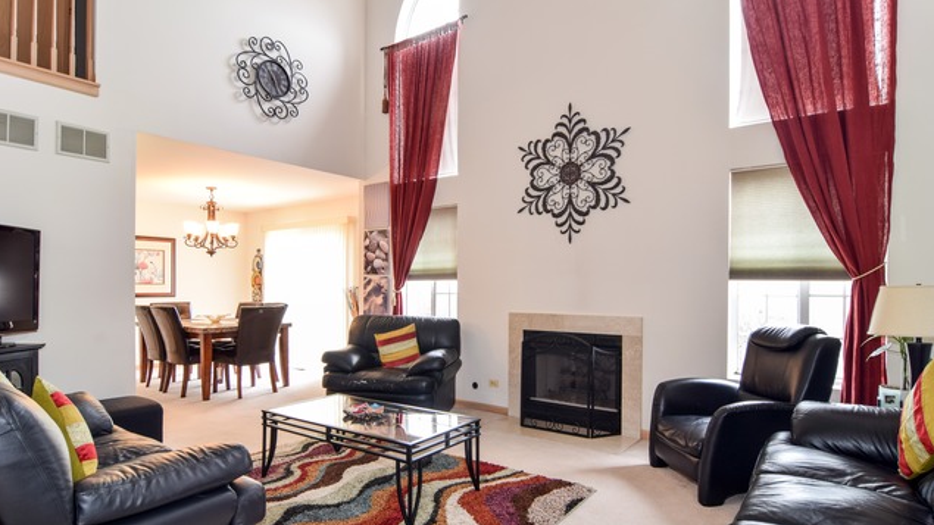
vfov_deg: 58.2
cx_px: 466
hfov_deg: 89.6
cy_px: 286
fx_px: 470
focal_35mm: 19
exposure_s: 1/4
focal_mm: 12
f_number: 8
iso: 200
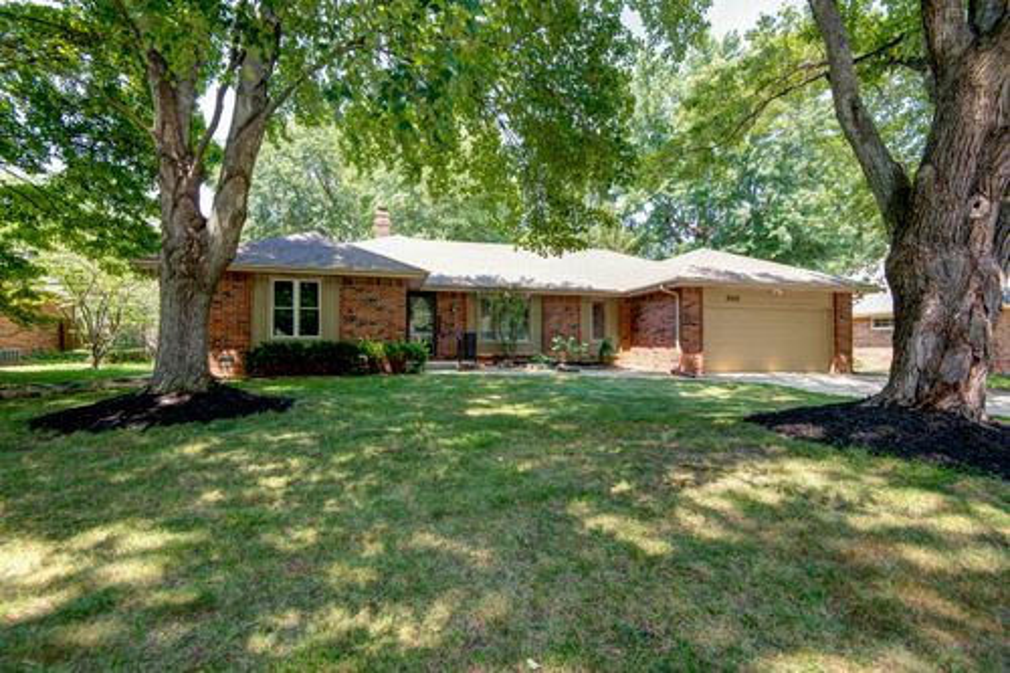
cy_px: 336
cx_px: 505
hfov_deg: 96.8
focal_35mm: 16
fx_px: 449
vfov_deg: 73.7
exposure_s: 1/20
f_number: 6.7
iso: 100
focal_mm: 16
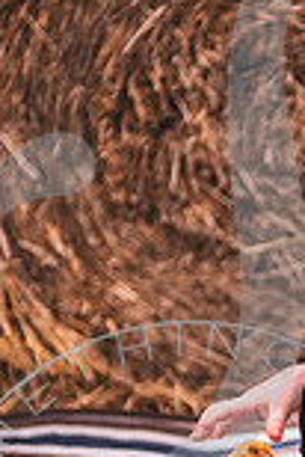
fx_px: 2143
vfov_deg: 12.1
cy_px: 371
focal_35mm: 169
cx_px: 326
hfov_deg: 8.1
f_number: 2.8
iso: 200
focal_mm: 58
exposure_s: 1/320
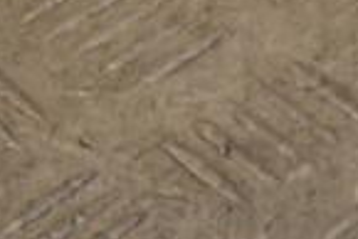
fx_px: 3822
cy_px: 476
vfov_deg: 3.6
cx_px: 523
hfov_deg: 5.3
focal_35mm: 384
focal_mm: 62
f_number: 6.3
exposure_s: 1/200
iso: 800
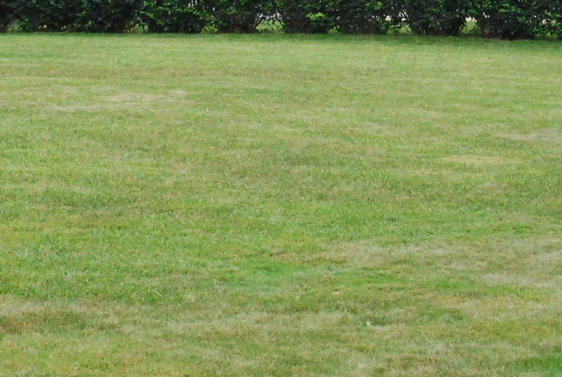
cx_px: 356
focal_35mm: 160
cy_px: 47
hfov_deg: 12.8
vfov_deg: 8.6
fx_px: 2496
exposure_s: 1/400
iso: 1600
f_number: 10
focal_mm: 35
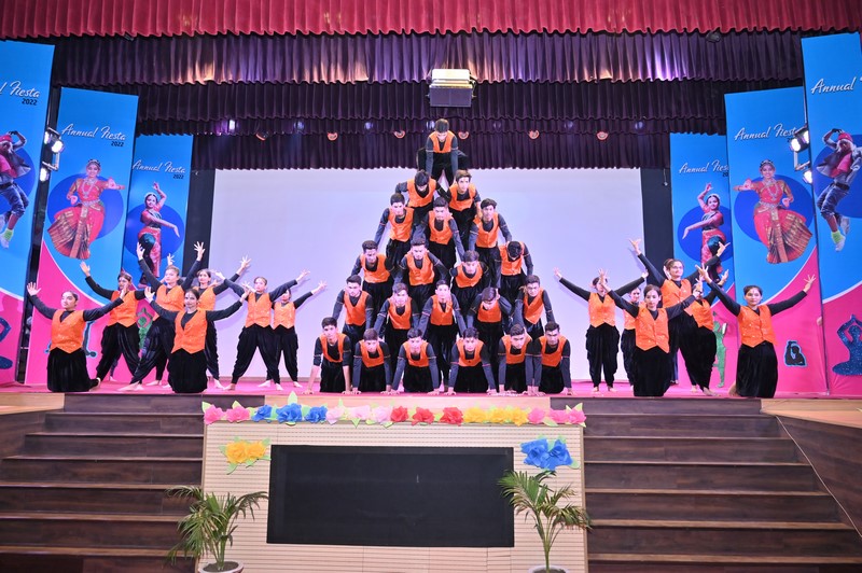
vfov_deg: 53.1
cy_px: 286
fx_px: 574
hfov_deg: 73.8
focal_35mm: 24
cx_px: 431
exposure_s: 1/200
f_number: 5
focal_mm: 24
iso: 1000
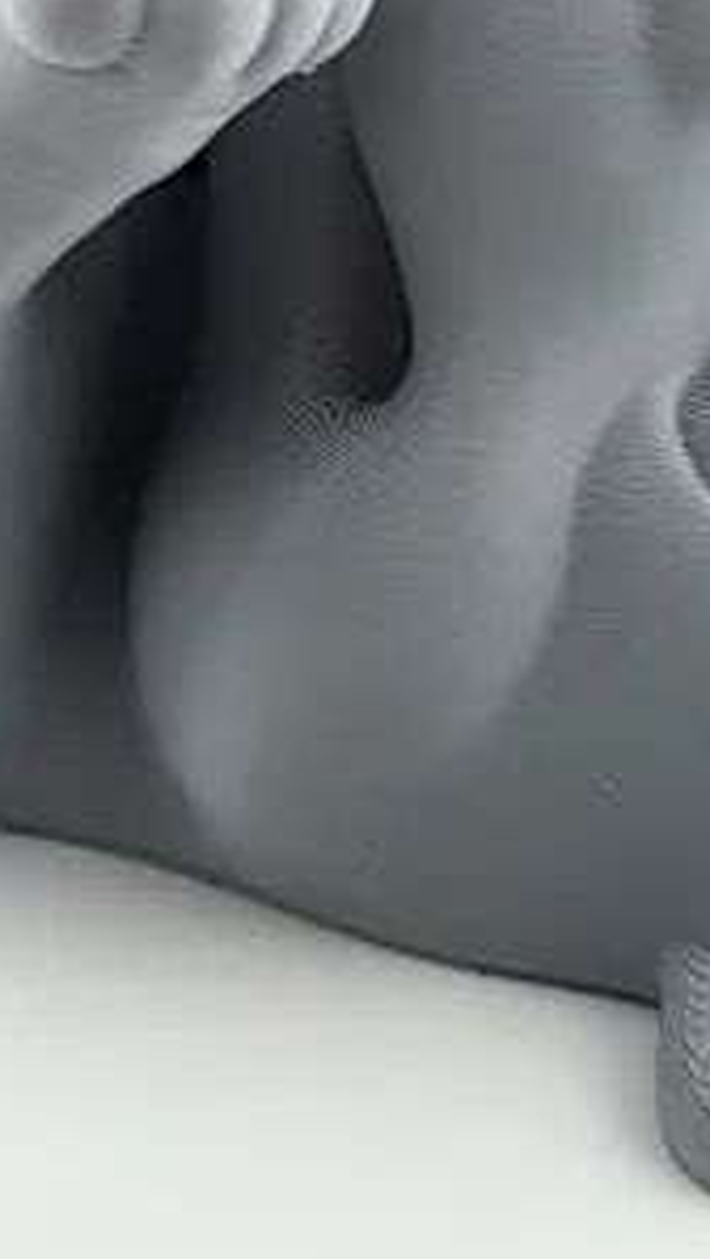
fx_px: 3909
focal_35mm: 117
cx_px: 266
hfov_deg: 10.4
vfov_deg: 17.5
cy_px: -196
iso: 40
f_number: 1.8
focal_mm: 5
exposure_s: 1/1111
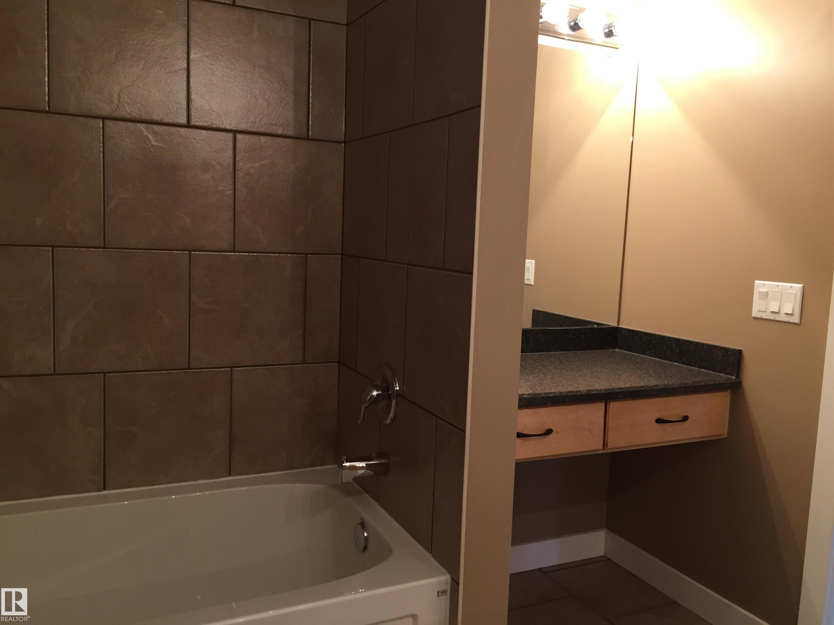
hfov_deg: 61.7
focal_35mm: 29
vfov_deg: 48.2
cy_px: 312
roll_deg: -3.3
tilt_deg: -6.7
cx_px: 417
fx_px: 699
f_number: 2.2
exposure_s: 1/30
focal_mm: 4.15
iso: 80
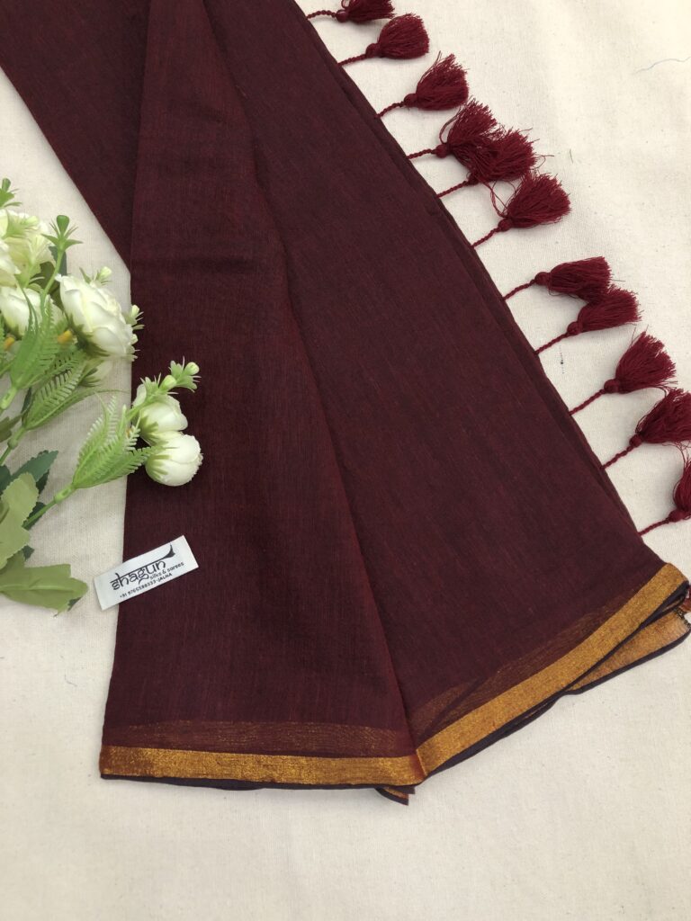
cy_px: 460
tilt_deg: -77.0
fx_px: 745
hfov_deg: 49.7
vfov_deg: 63.4
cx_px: 346
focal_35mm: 28
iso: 40
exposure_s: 1/33
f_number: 1.8
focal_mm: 4
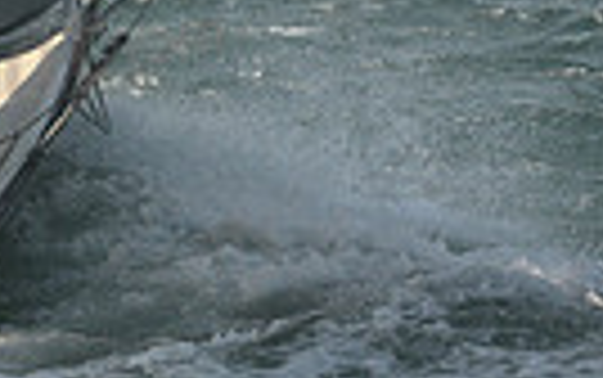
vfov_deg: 4.3
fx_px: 5066
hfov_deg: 6.6
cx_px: -639
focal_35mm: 308
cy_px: -74
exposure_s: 1/640
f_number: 6.3
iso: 250
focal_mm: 70
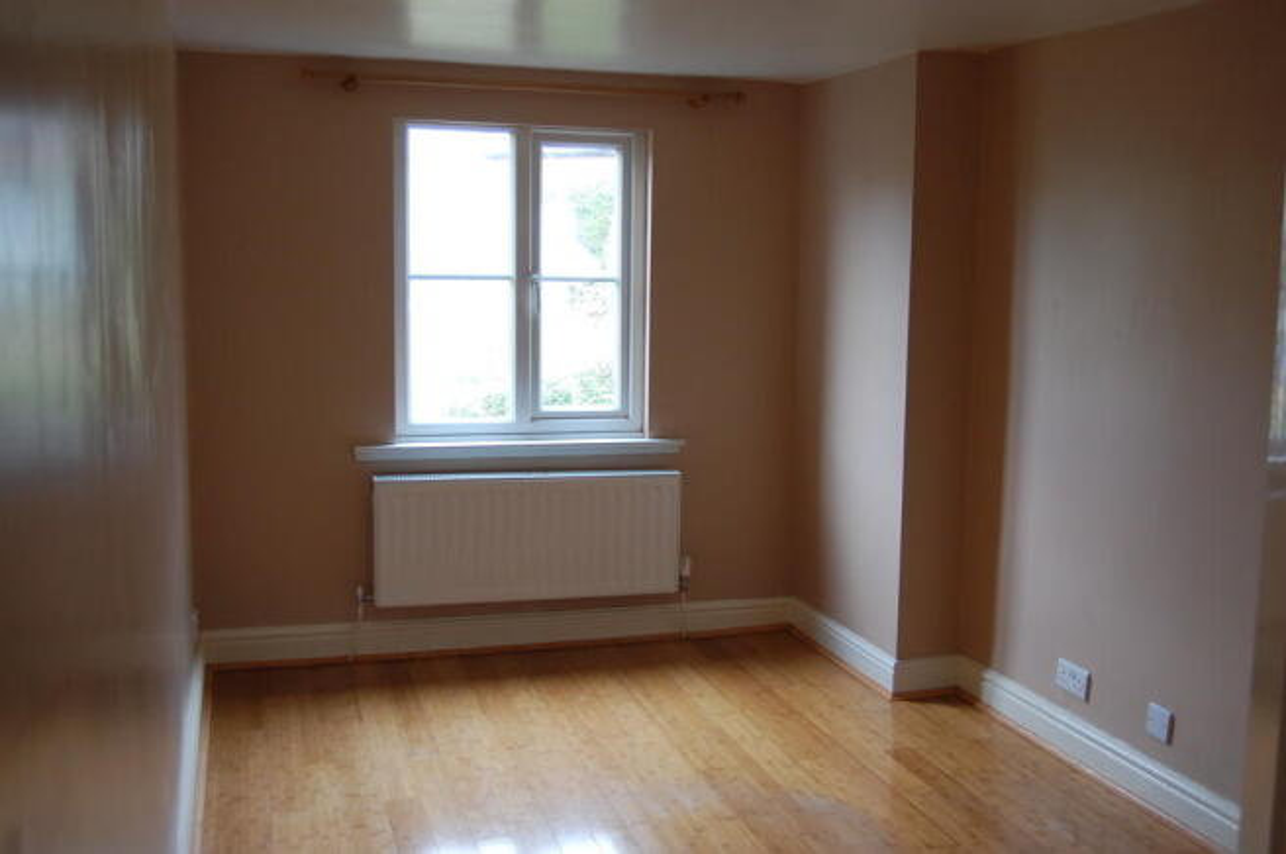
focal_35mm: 36
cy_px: 427
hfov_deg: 53.2
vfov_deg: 36.8
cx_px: 643
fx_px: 1285
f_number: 4
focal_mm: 24
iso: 400
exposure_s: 1/30
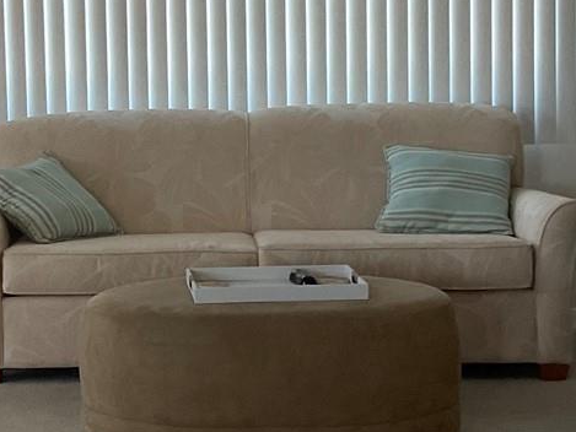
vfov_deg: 14.9
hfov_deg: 19.3
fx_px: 1648
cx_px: -4
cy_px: 140
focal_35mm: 99
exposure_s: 1/60
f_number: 1.8
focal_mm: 3
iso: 64
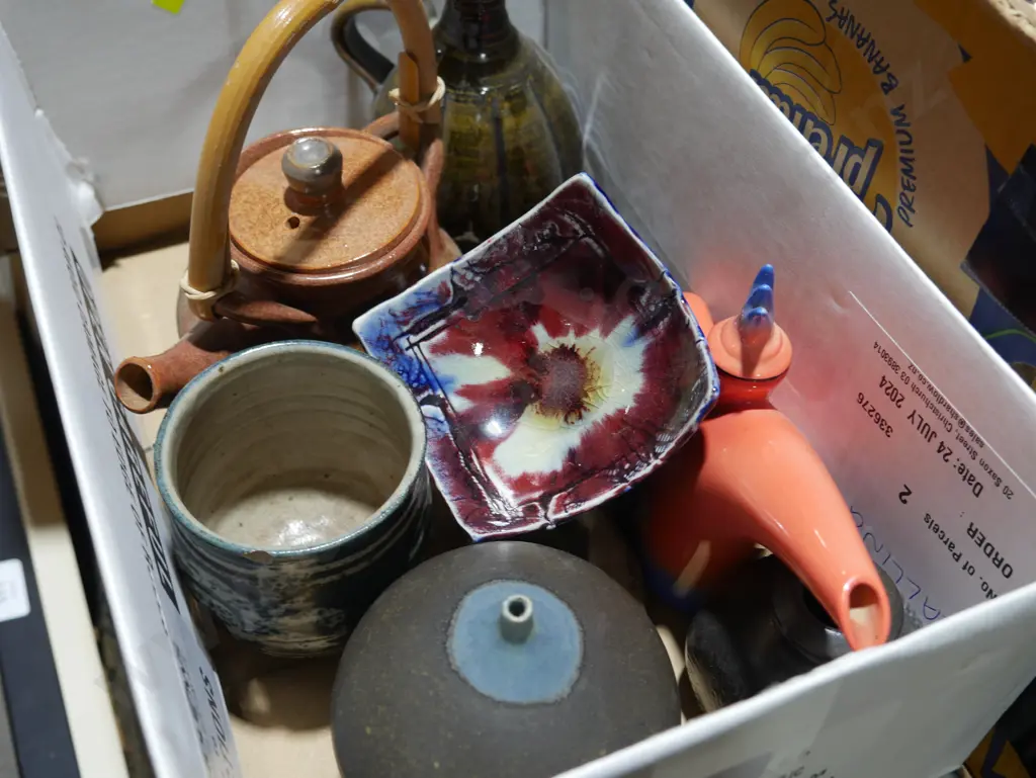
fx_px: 1198
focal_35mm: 40
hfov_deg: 46.8
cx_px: 518
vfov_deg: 36.0
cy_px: 389
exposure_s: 1/60
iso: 320
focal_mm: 20
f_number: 4.4
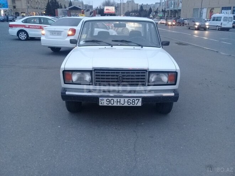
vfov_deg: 45.4
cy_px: 88
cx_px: 118
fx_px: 210
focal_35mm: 31
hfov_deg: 58.4
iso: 125
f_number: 2.2
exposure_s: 1/33
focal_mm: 3.3
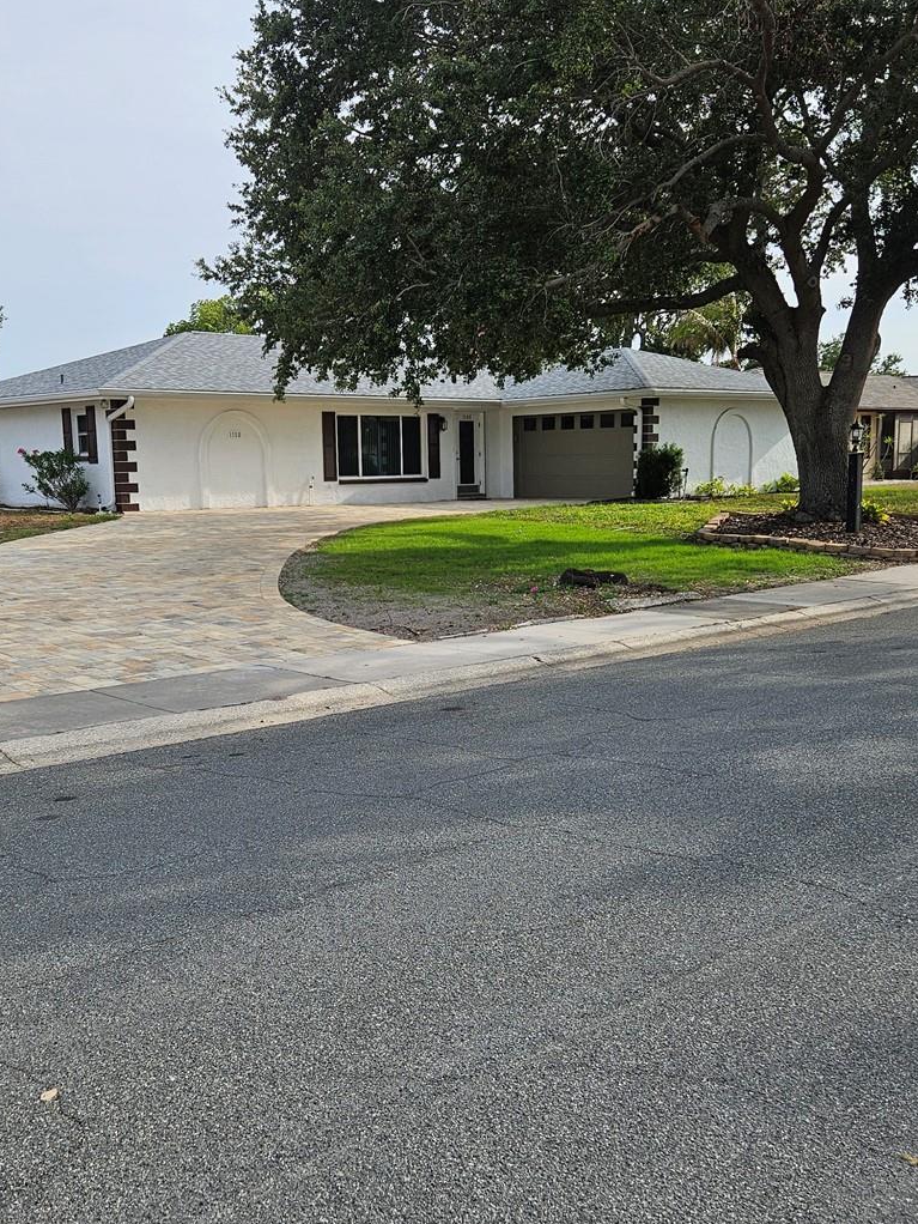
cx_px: 451
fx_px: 1272
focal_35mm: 36
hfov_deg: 39.7
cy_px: 654
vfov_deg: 51.3
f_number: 1.8
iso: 25
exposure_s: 1/1339
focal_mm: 5.4
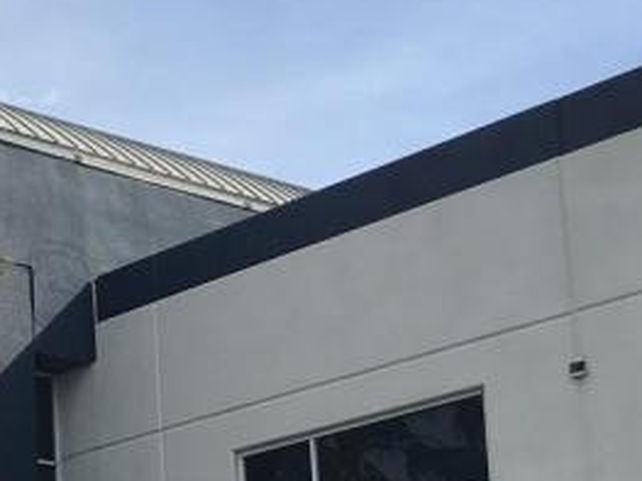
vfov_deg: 13.4
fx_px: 1965
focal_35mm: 106
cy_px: 647
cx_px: -456
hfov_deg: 16.1
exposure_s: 1/1923
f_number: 2.2
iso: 25
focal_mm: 4.15
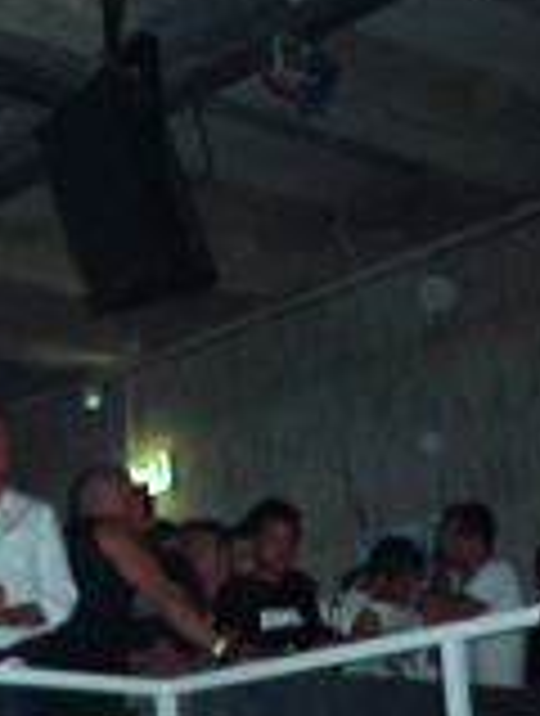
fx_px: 1989
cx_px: -250
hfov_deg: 14.5
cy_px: 428
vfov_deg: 20.4
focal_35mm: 96
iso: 200
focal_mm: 7.8
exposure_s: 1/30
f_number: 2.8
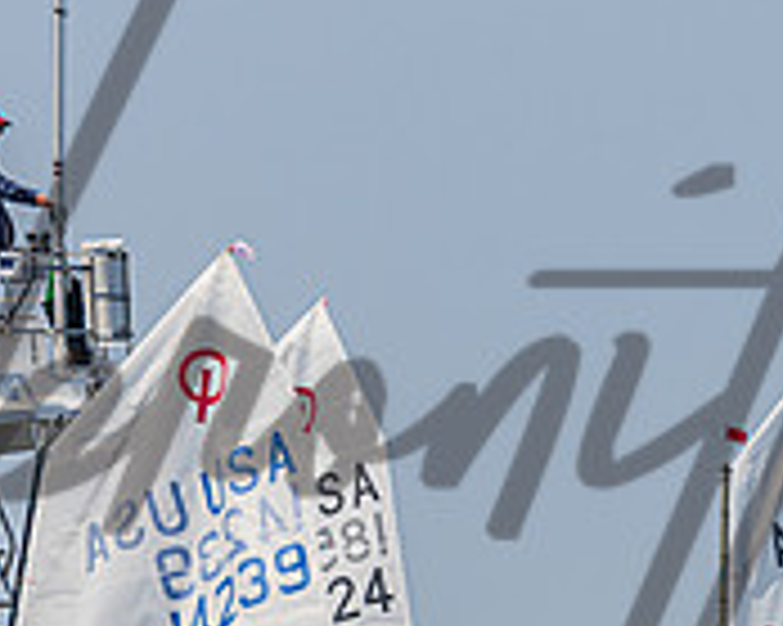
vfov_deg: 2.9
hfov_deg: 3.7
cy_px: 465
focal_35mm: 529
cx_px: 390
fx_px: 12252
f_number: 7.6
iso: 250
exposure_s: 1/1250
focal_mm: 155
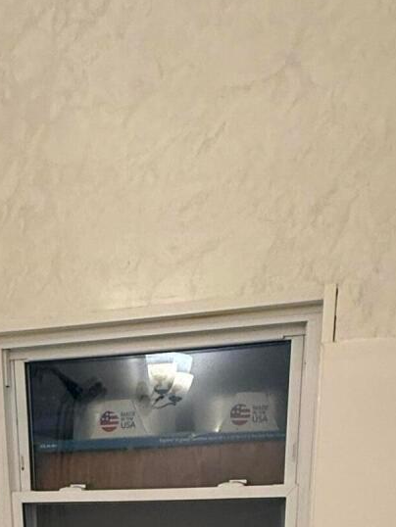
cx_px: 111
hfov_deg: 27.8
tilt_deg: -19.4
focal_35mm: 52
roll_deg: +1.2
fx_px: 793
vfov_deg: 26.9
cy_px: 778
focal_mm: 2.22
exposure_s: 1/60
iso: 200
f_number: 2.2
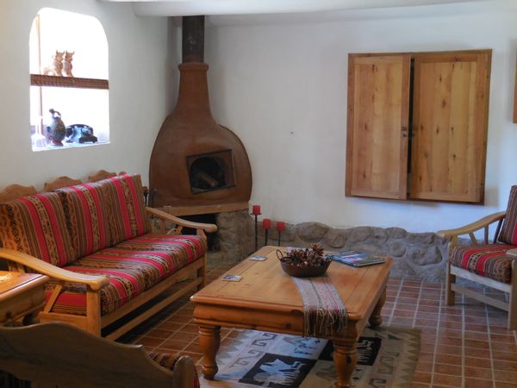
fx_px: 672
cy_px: 194
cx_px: 258
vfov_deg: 32.2
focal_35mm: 45
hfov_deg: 42.1
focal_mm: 8.1
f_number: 4.2
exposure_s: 1/20
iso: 400
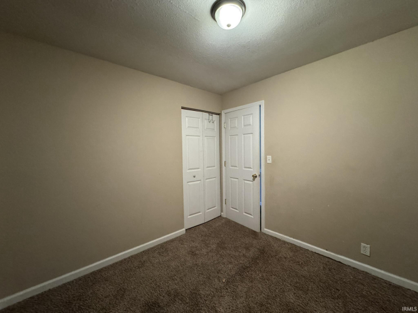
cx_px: 209
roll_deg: +1.0
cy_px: 156
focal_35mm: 14
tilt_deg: -2.4
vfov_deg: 85.7
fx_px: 169
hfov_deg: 102.1
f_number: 2.2
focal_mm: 2.22
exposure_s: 1/60
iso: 800
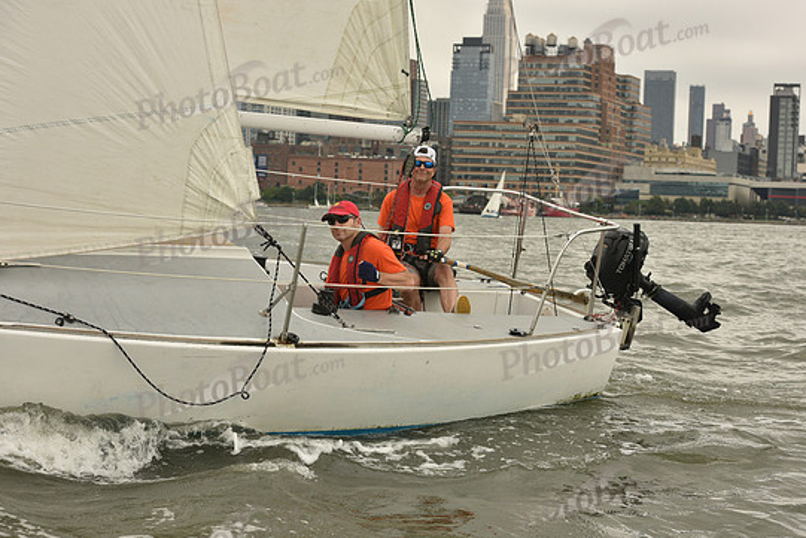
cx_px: 423
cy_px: 285
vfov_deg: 18.2
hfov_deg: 27.0
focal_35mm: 75
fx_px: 1680
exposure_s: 1/1250
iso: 320
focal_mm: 70
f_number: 7.1
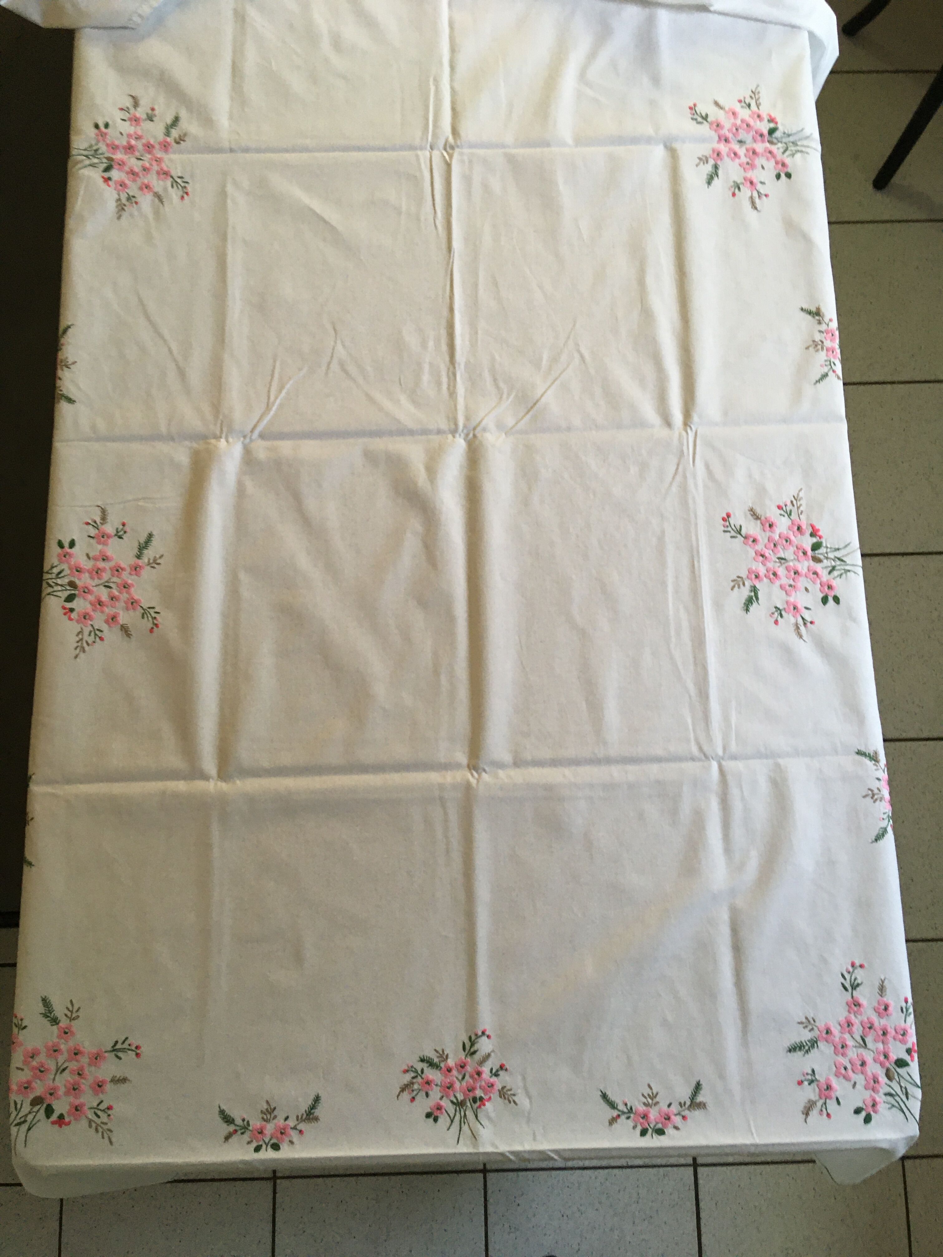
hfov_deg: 48.2
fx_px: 1053
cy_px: 628
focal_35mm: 29
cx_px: 472
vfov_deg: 61.7
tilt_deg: -78.8
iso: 125
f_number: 2.2
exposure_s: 1/33
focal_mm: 4.15
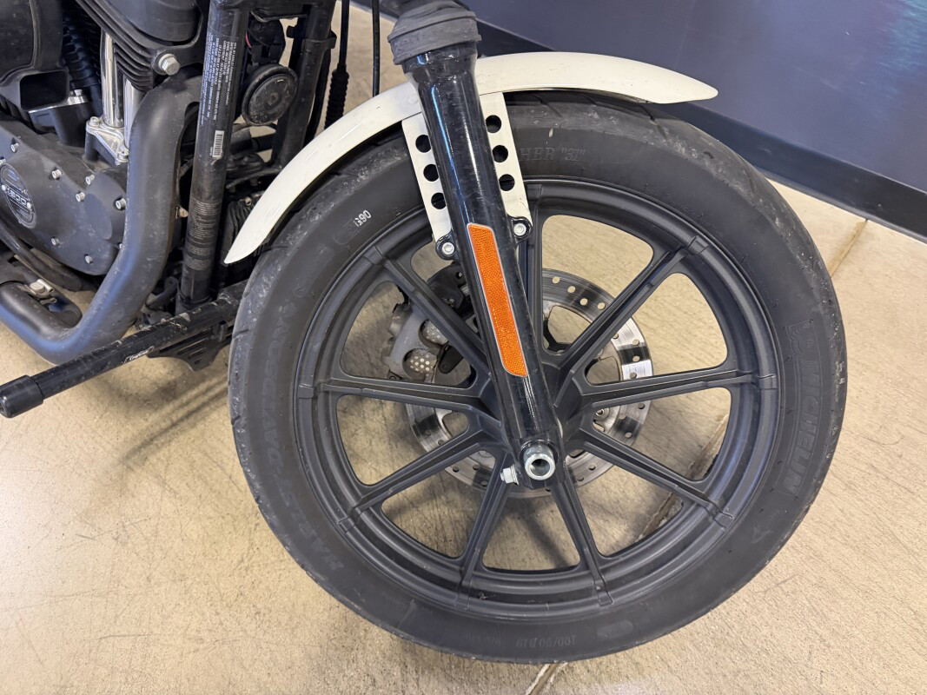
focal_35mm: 24
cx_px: 464
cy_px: 348
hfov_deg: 71.6
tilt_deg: -47.2
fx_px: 643
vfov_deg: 56.8
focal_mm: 6.76
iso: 640
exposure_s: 1/60
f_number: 1.78
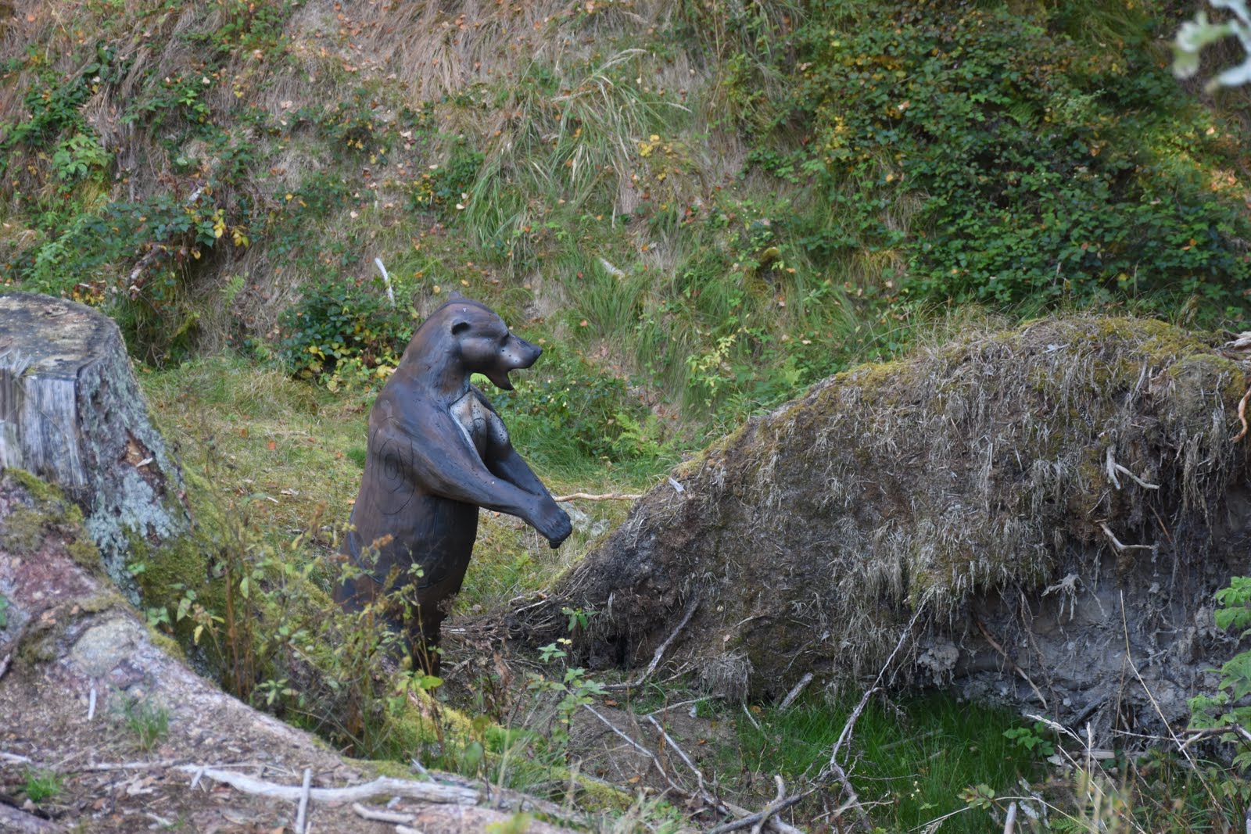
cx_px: 626
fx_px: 3128
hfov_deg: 22.6
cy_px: 417
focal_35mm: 90
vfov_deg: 15.2
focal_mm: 60
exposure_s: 1/100
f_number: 5
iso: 500
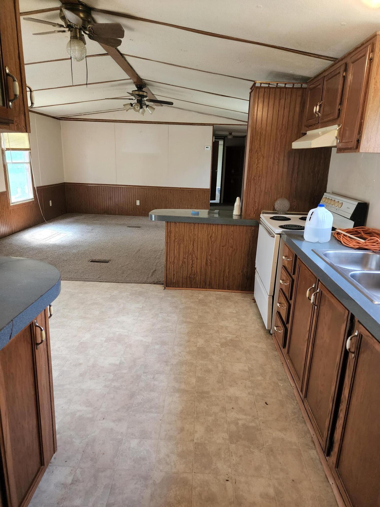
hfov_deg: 58.9
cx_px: 190
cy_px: 254
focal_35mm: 23
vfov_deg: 73.9
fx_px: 337
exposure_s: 1/120
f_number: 1.8
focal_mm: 6.4
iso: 640
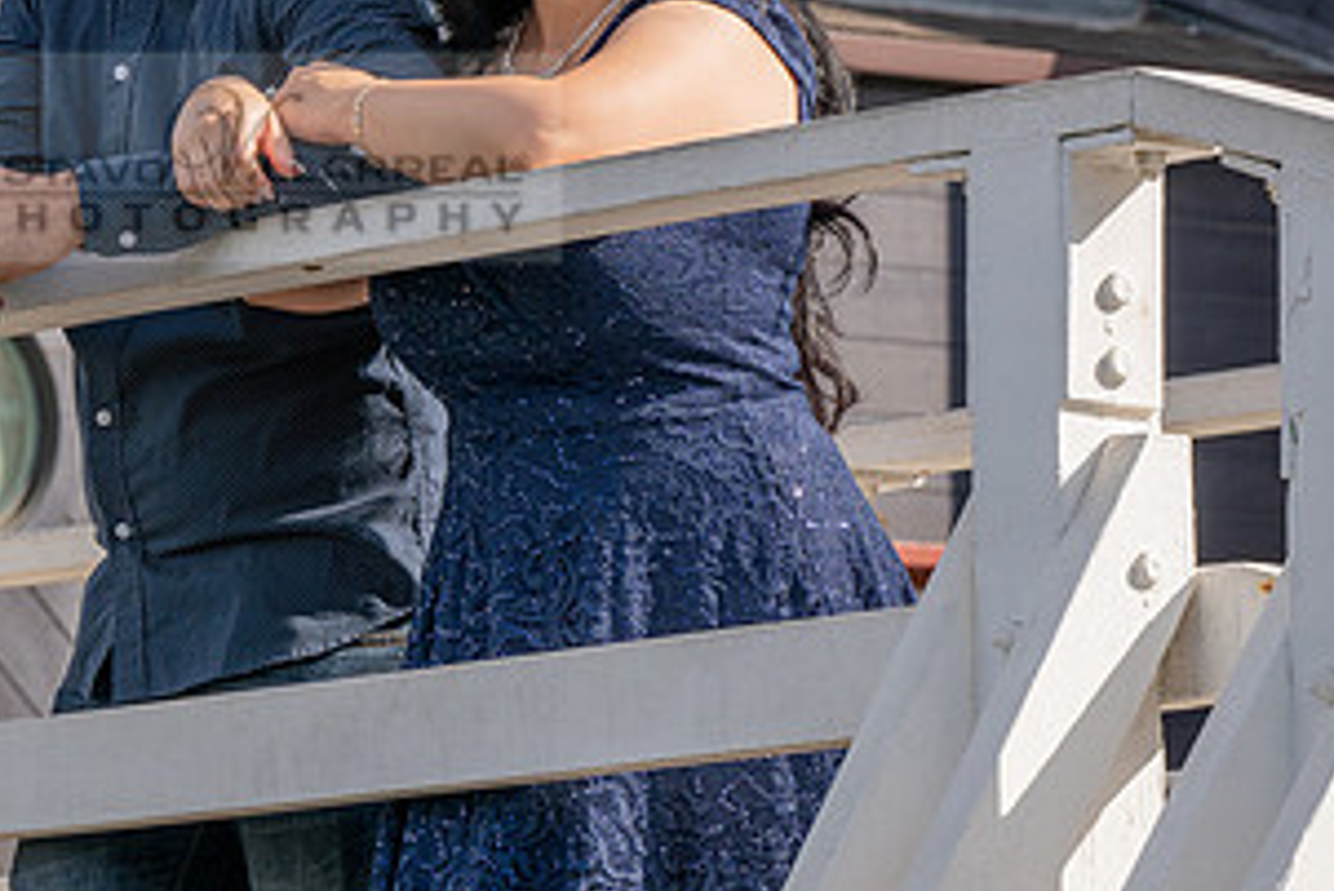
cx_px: 186
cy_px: 96
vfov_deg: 4.6
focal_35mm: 299
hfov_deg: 6.9
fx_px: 11084
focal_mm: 145
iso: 200
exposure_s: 1/200
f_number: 13
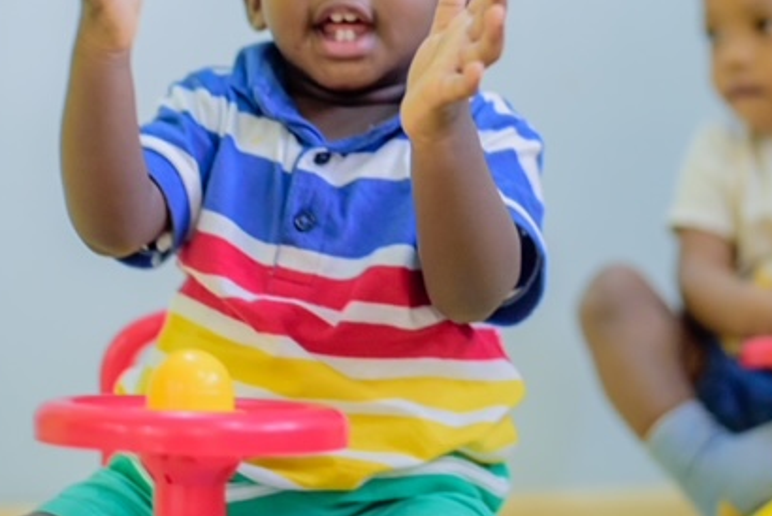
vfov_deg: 17.5
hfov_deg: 25.9
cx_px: 484
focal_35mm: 78
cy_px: 151
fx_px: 1674
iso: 2500
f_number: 2.5
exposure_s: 1/160
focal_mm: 50
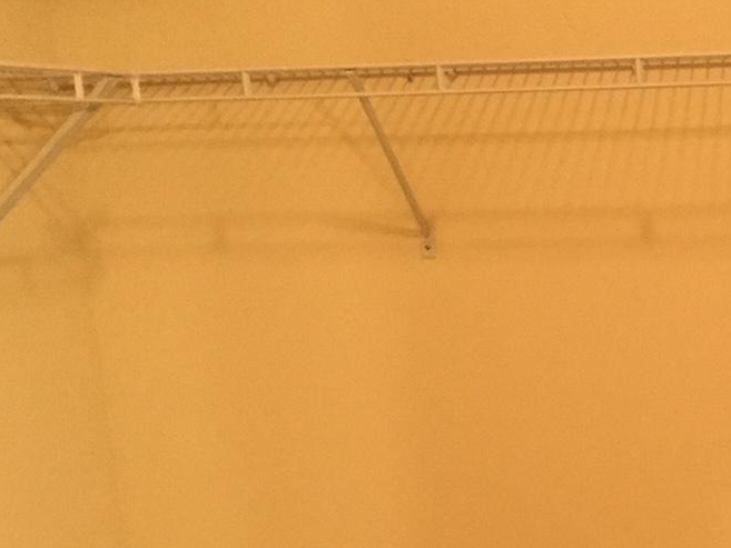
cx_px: 764
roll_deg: +0.9
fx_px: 1521
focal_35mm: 72
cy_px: 507
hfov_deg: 25.4
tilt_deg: -15.5
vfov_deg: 20.0
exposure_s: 1/30
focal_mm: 4.15
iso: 320
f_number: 2.2
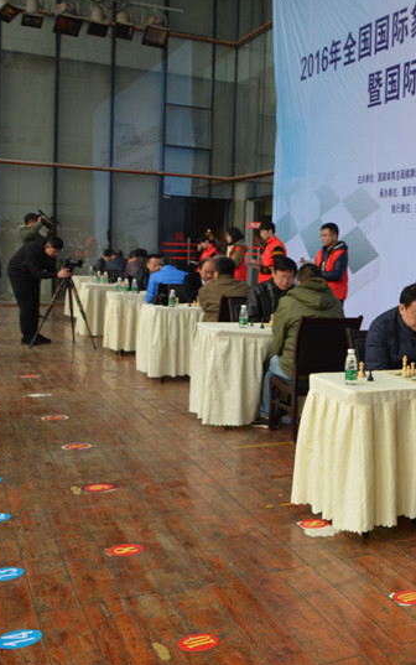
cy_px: 303
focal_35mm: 46
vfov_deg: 43.4
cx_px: 539
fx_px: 834
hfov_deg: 24.5
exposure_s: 1/60
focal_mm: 18
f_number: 4
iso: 400
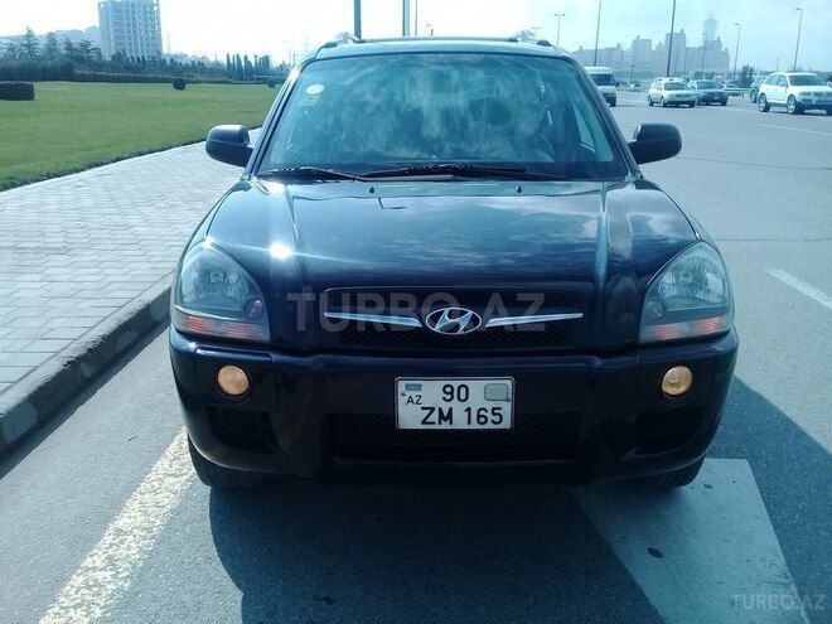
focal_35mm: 31
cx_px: 416
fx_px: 745
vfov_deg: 45.4
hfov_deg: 58.4
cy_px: 312
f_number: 2.2
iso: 64
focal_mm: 3.3
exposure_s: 1/1522
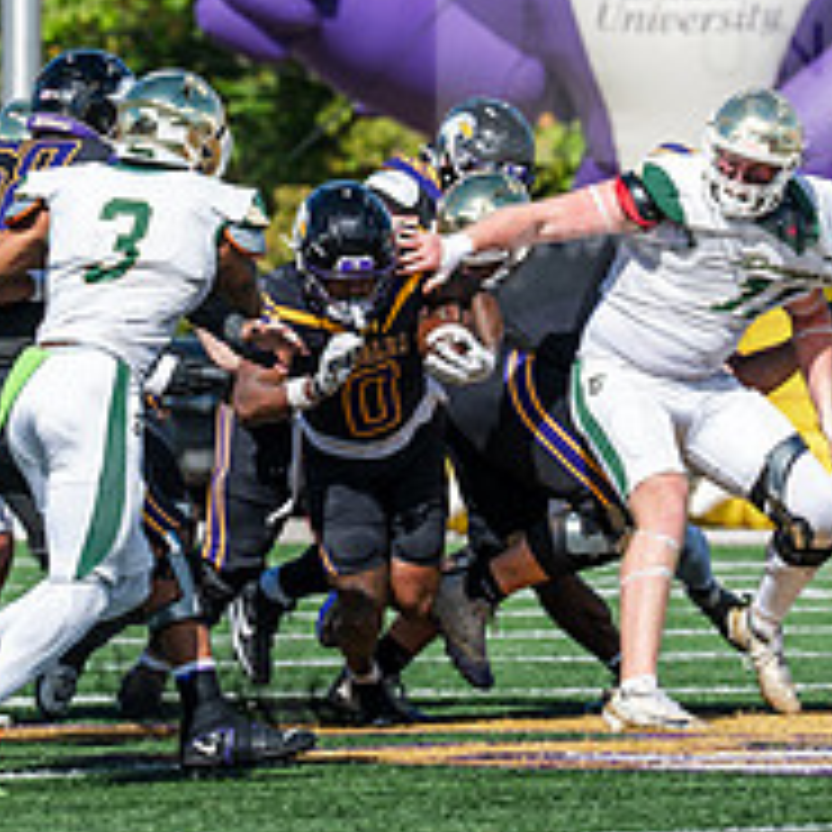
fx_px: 16370
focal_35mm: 602
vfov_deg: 2.9
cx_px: 157
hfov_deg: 2.9
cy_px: 395
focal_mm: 200
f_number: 5.6
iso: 40
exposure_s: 1/320
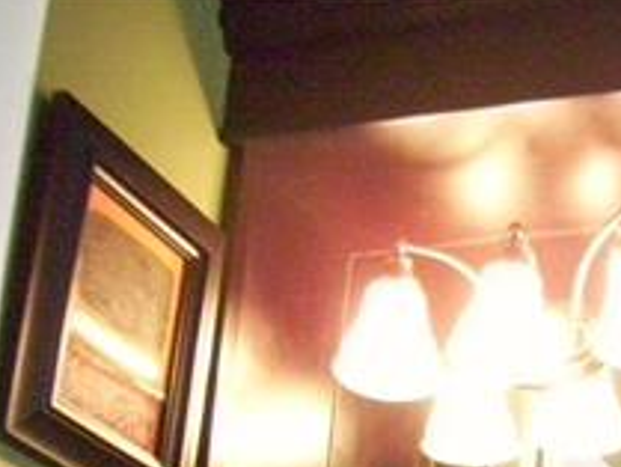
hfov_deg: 18.3
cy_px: 699
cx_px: 865
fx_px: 1759
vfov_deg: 14.1
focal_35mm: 98
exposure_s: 1/40
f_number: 2.9
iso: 640
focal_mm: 5.7
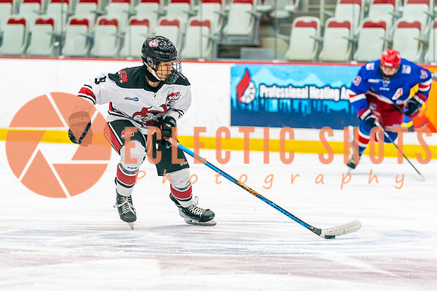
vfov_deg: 4.9
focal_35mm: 278
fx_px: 3380
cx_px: 175
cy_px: 165
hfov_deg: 7.4
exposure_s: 1/1000
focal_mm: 164
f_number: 2.8
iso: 3200
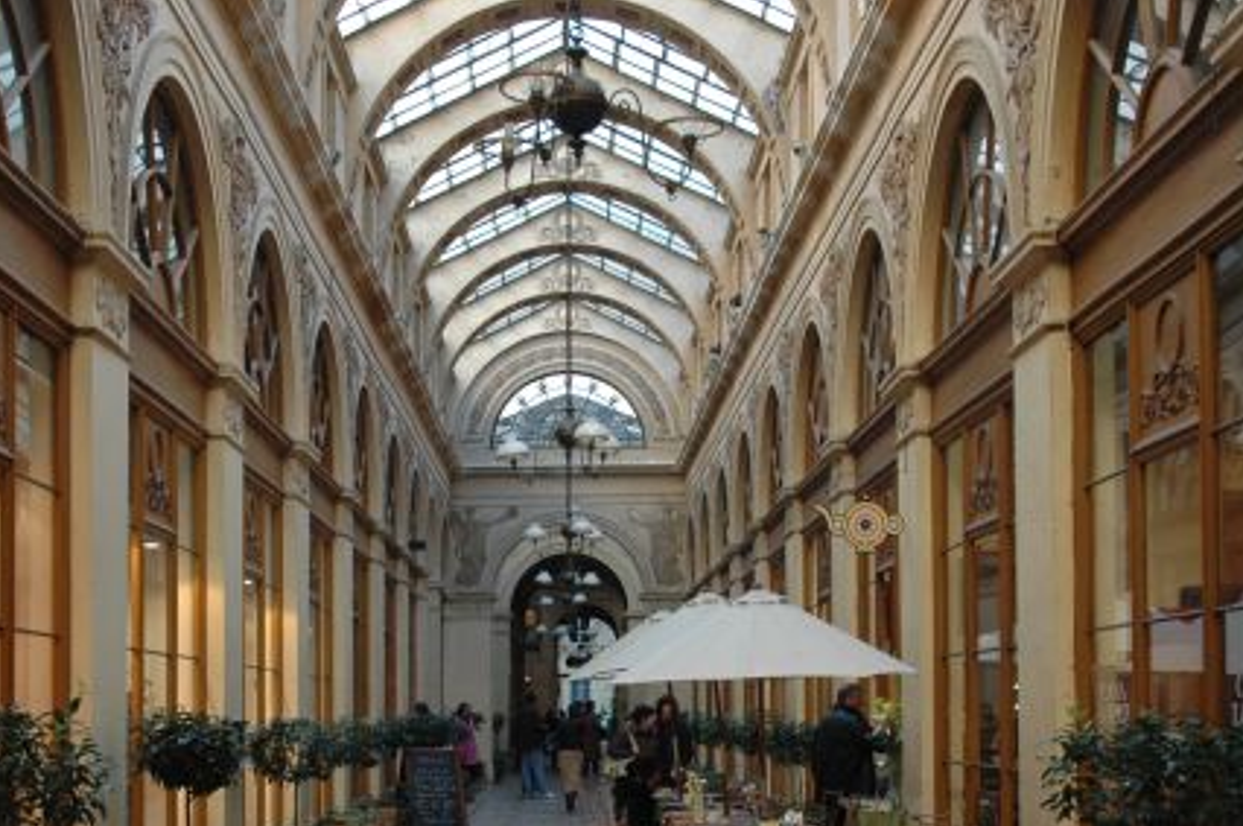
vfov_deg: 21.9
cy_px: 651
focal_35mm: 61
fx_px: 2104
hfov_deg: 32.9
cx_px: 547
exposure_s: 1/60
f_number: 5
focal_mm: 24
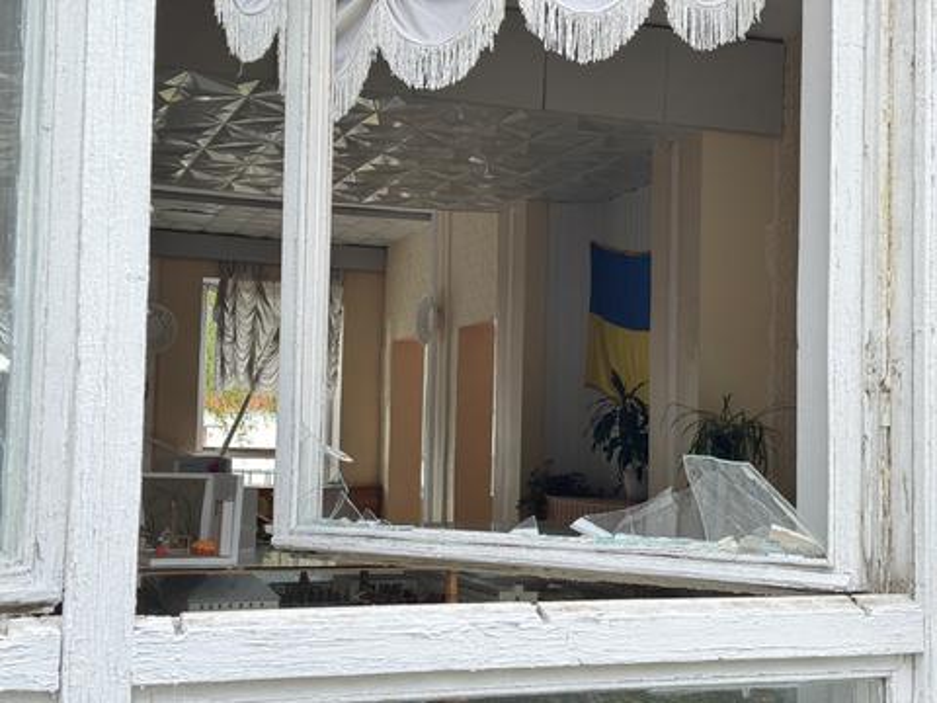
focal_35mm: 48
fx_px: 1299
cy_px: 352
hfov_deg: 39.7
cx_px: 468
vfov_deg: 30.3
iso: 100
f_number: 1.78
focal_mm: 6.76
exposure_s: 1/60
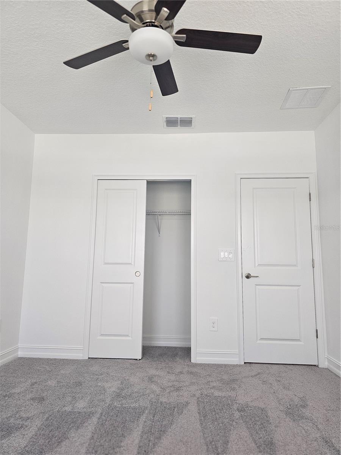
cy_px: 228
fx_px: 302
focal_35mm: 23
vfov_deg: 73.9
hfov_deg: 58.9
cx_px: 170
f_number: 1.7
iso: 100
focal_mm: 6.3
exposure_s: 1/120
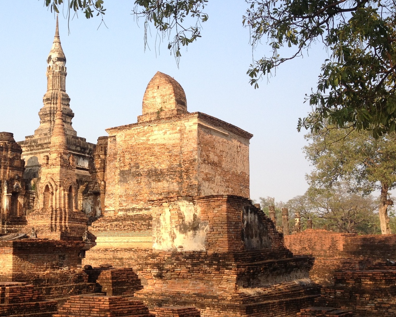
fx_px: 633
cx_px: 85
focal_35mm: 54
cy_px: 179
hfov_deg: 33.8
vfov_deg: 28.1
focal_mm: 4.28
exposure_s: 1/613
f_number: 2.4
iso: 50
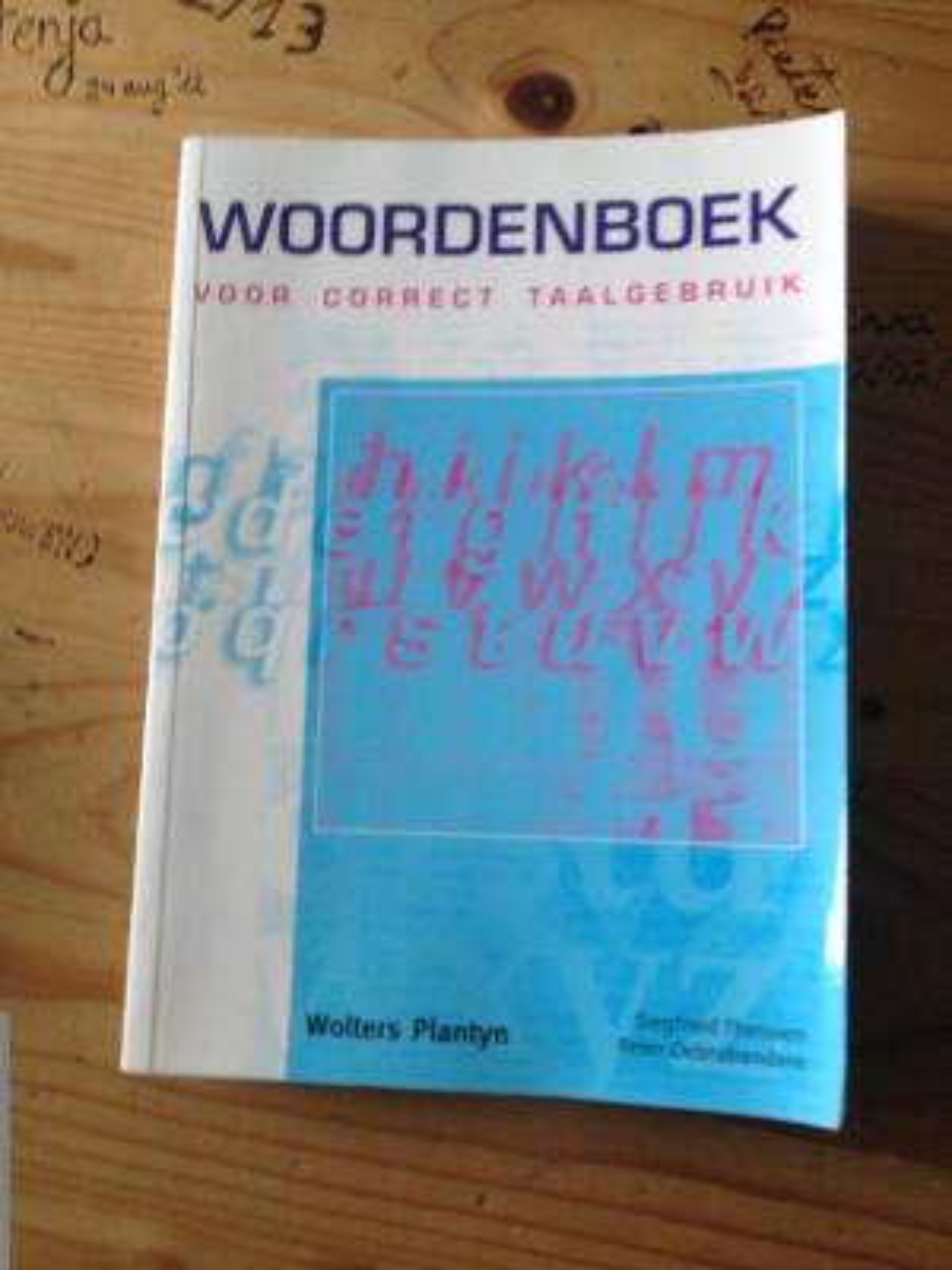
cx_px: 476
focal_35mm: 35
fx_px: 1283
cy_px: 635
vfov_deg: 52.6
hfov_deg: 40.7
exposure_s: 1/24
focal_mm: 4.28
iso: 50
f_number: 2.4
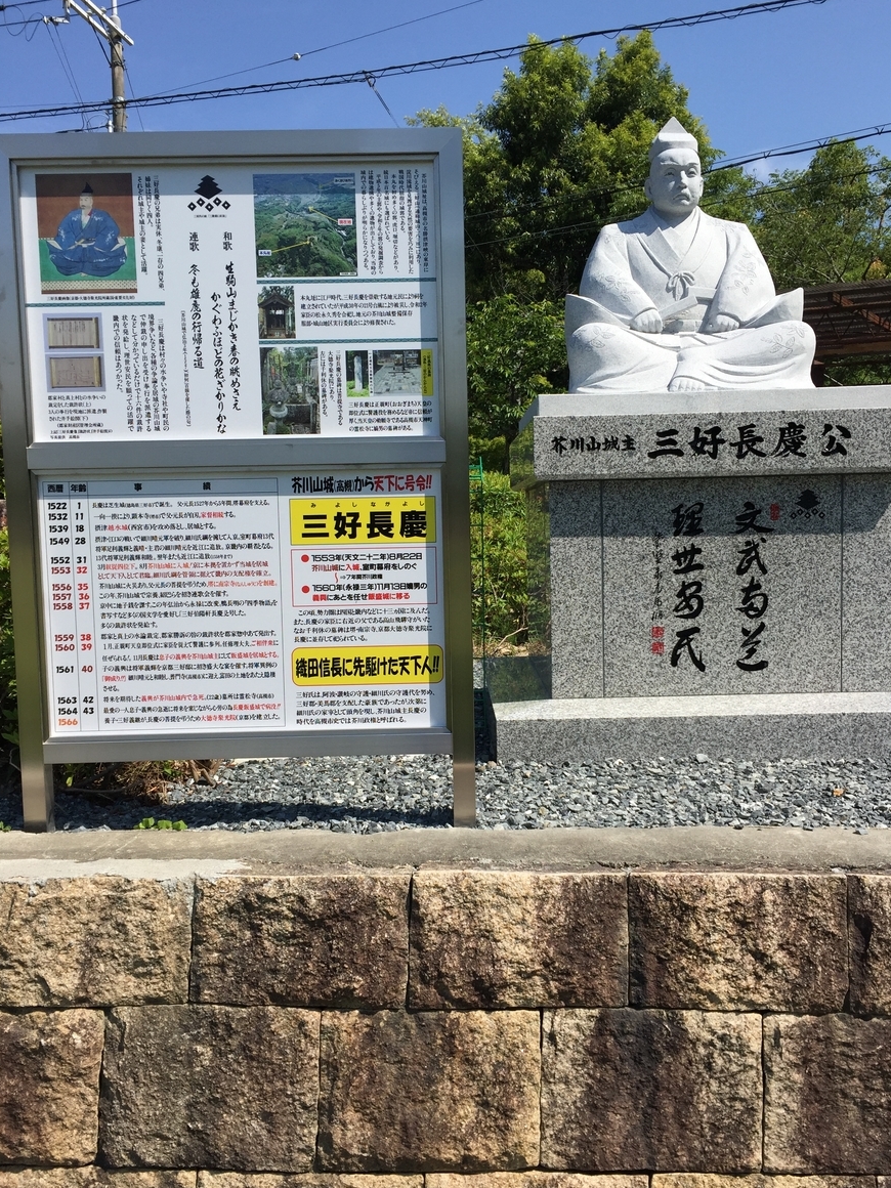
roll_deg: +2.0
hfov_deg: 46.8
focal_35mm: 30
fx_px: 1030
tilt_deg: -3.7
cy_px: 598
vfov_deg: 60.0
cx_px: 456
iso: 32
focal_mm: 4.15
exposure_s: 1/2198
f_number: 2.2
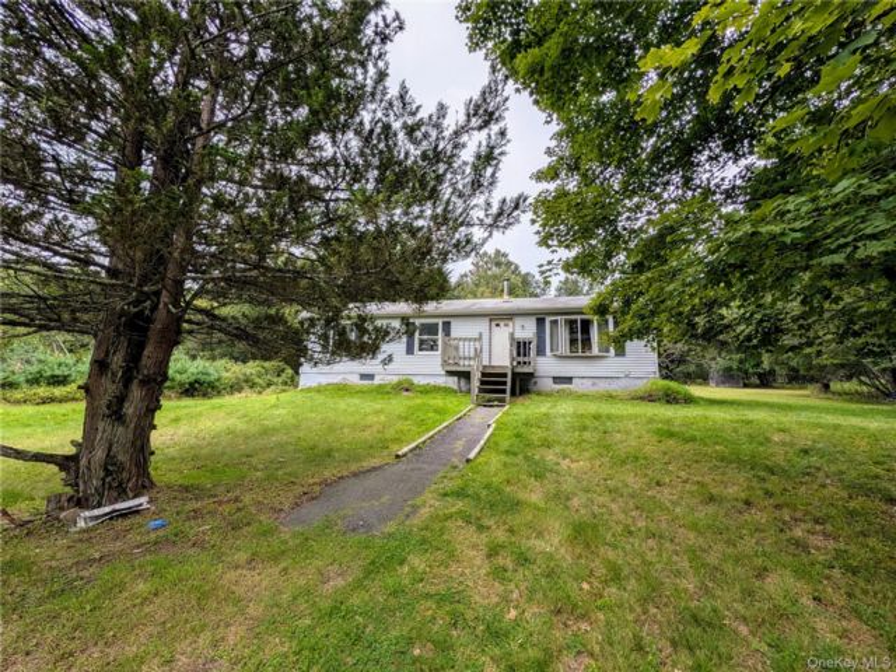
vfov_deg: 94.5
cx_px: 448
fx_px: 311
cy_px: 336
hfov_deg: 110.5
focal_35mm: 12
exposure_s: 1/3077
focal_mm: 2.02
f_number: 1.7
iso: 54
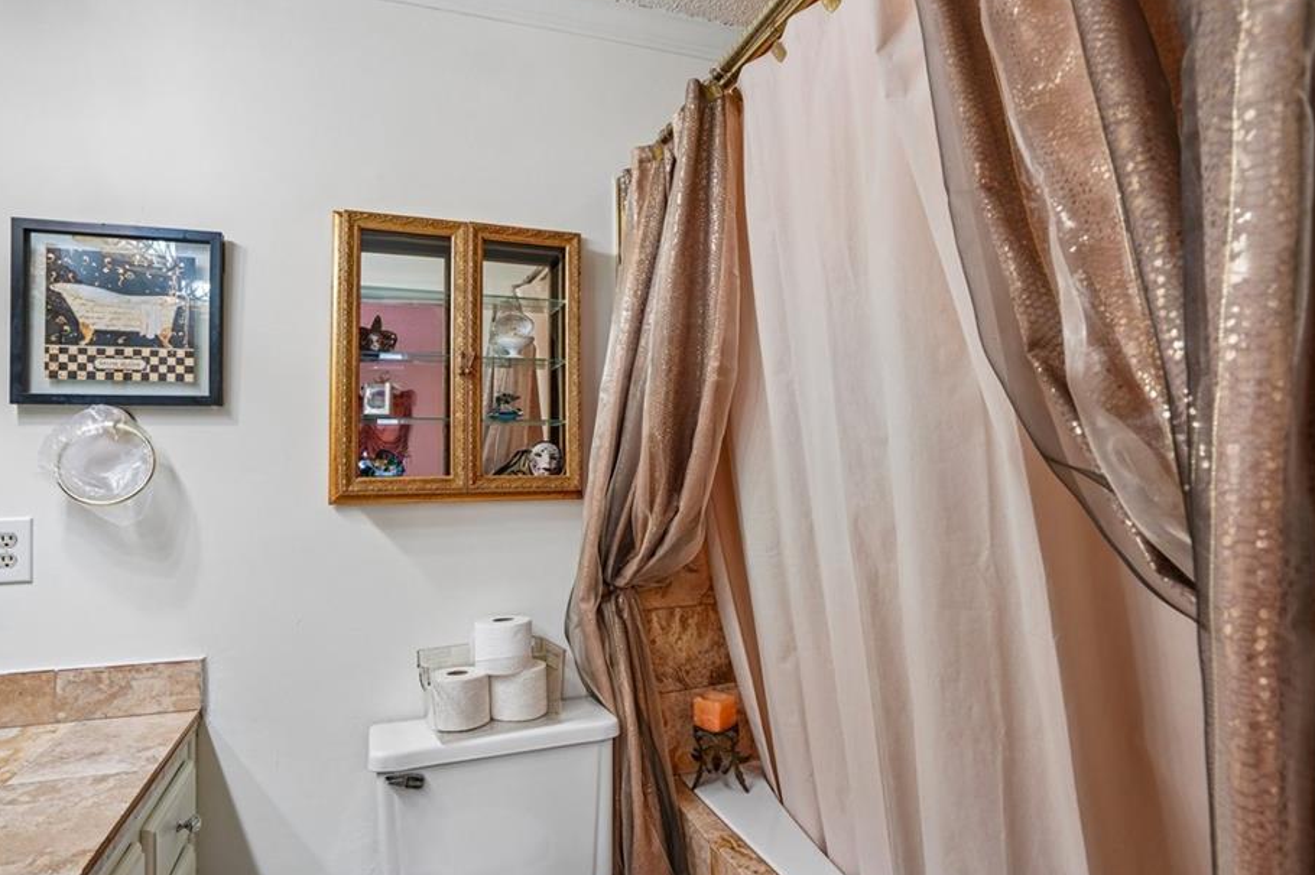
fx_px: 657
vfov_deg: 67.2
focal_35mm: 18
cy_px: 479
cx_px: 639
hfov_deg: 90.0
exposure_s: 1/5
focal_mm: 16
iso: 400
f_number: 8
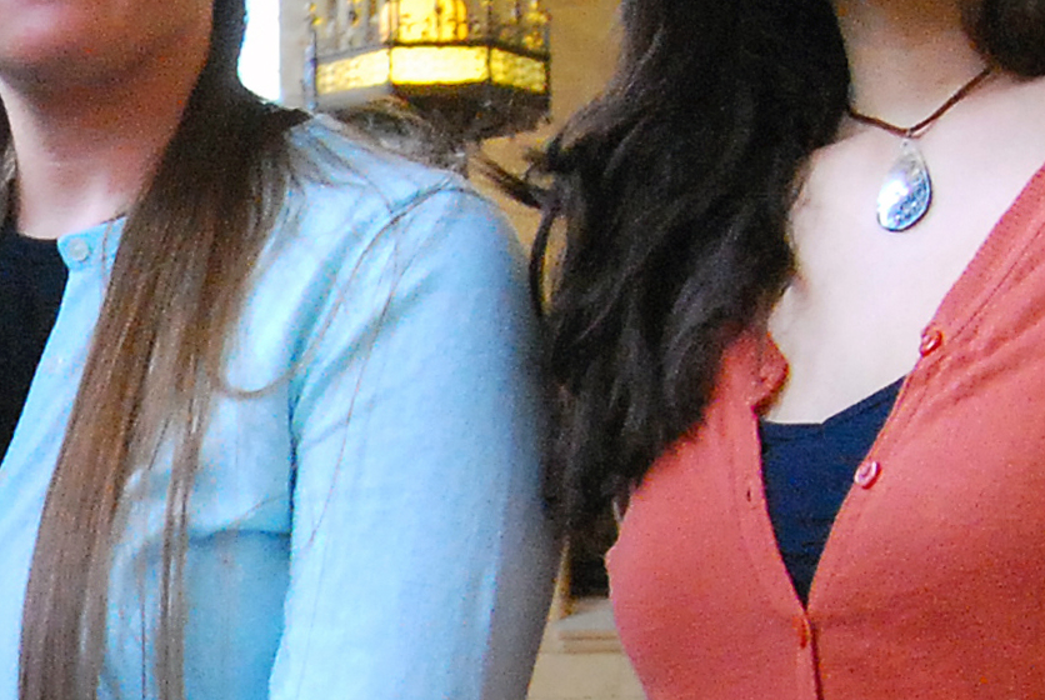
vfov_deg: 10.9
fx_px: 3634
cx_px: -296
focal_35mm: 125
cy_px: 635
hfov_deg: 15.6
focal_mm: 18
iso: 1250
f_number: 5.6
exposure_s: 1/13
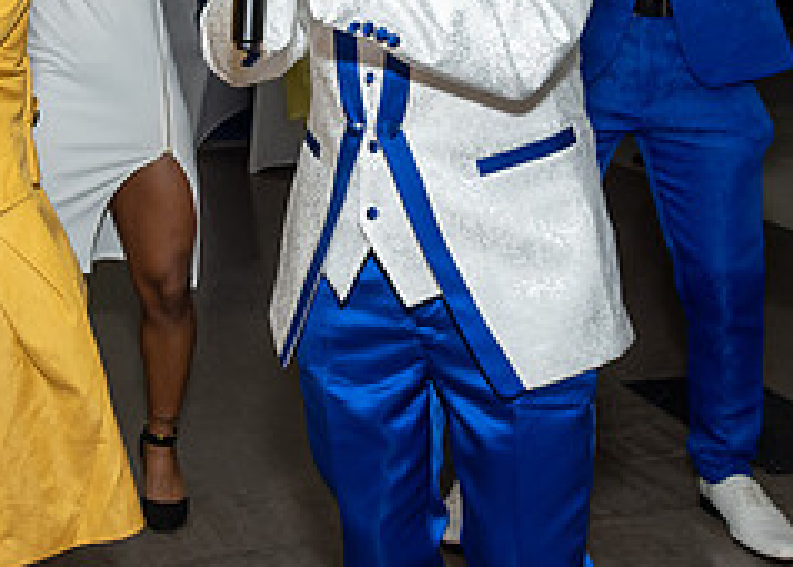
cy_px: 69
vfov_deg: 18.7
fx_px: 1689
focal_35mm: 75
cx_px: 30
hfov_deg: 25.3
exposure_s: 1/250
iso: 500
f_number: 6.3
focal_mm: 17
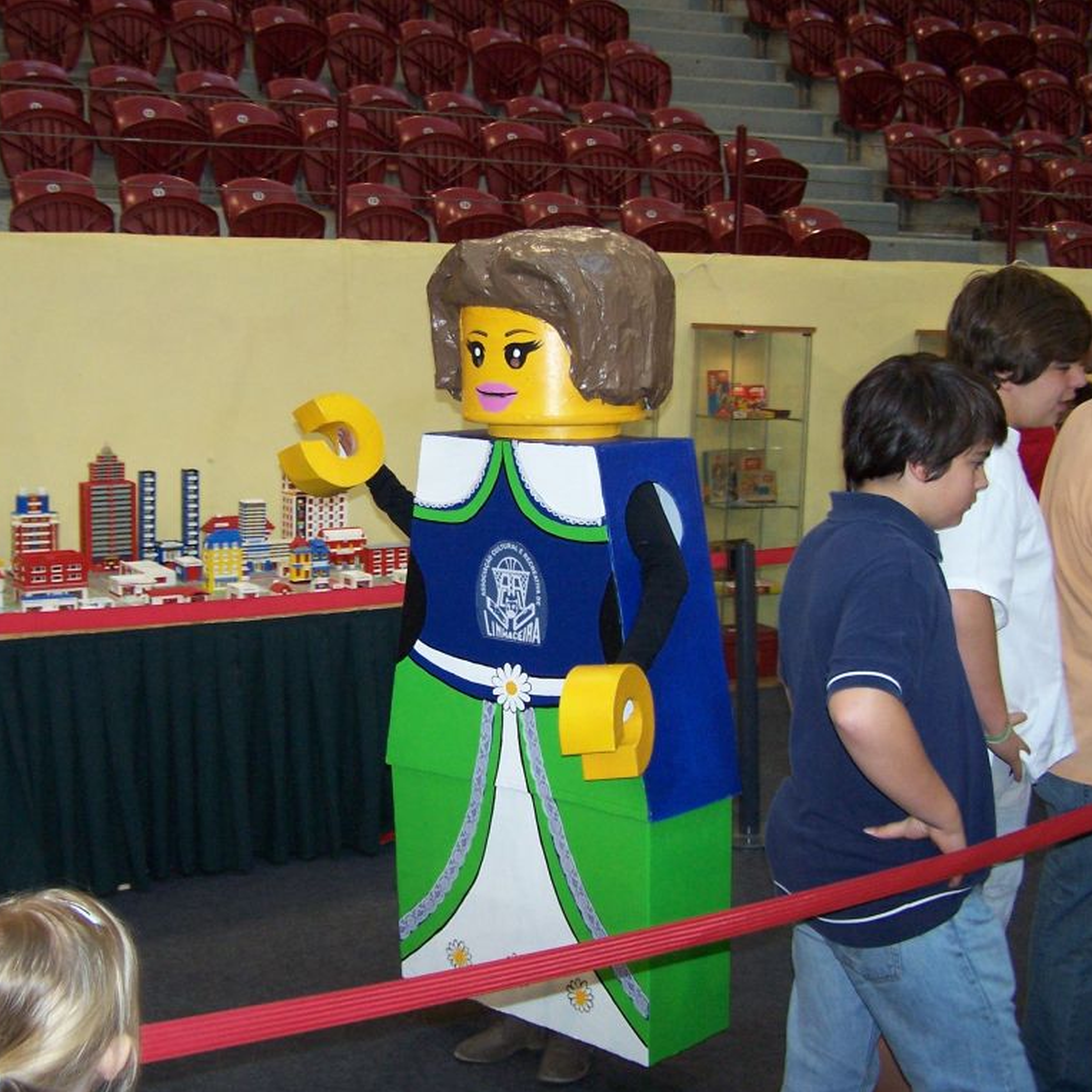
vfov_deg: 37.6
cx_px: 422
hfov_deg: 37.4
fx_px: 1606
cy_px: 547
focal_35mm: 45
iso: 140
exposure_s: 1/60
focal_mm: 6.3
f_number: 2.8
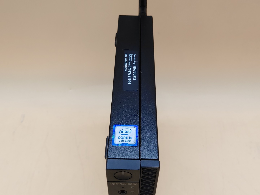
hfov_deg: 47.9
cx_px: 130
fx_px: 293
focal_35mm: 39
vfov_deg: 36.8
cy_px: 98
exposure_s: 1/120
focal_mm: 4.36
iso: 50
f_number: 1.8
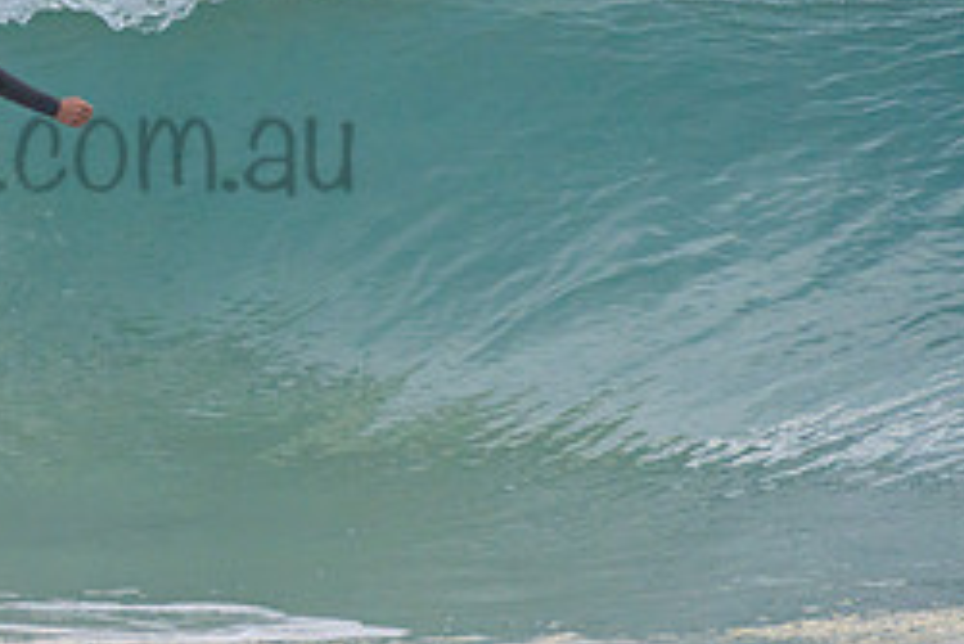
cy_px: 88
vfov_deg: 1.0
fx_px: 38098
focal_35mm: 1422
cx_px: -88
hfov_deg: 1.4
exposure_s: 1/1250
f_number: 5.6
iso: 500
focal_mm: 500
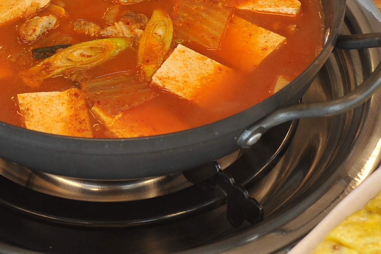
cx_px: 101
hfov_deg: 18.8
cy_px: 50
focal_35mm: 108
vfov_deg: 12.6
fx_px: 1143
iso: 800
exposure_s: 1/100
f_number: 5.6
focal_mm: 32
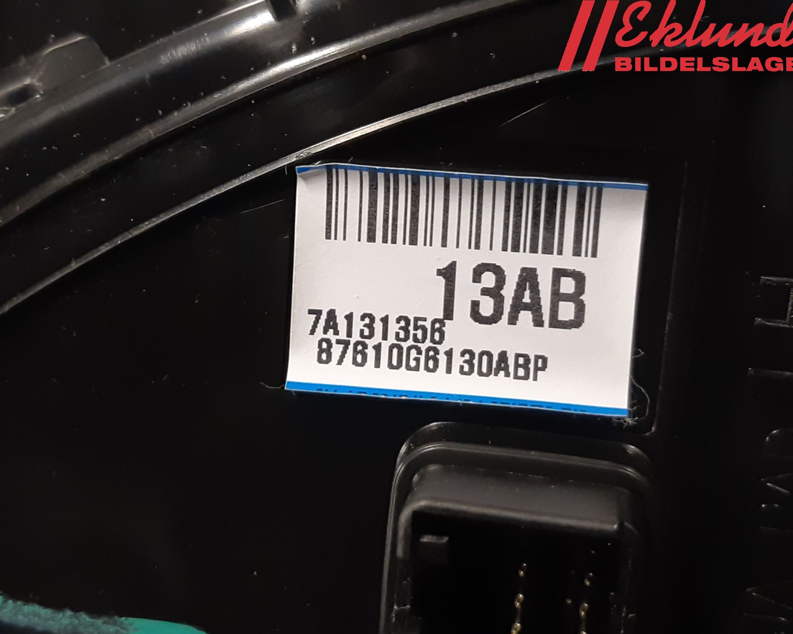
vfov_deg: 51.5
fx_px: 657
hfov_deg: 62.2
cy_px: 327
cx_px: 382
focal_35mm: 28
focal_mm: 3.93
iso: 160
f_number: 1.7
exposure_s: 1/50
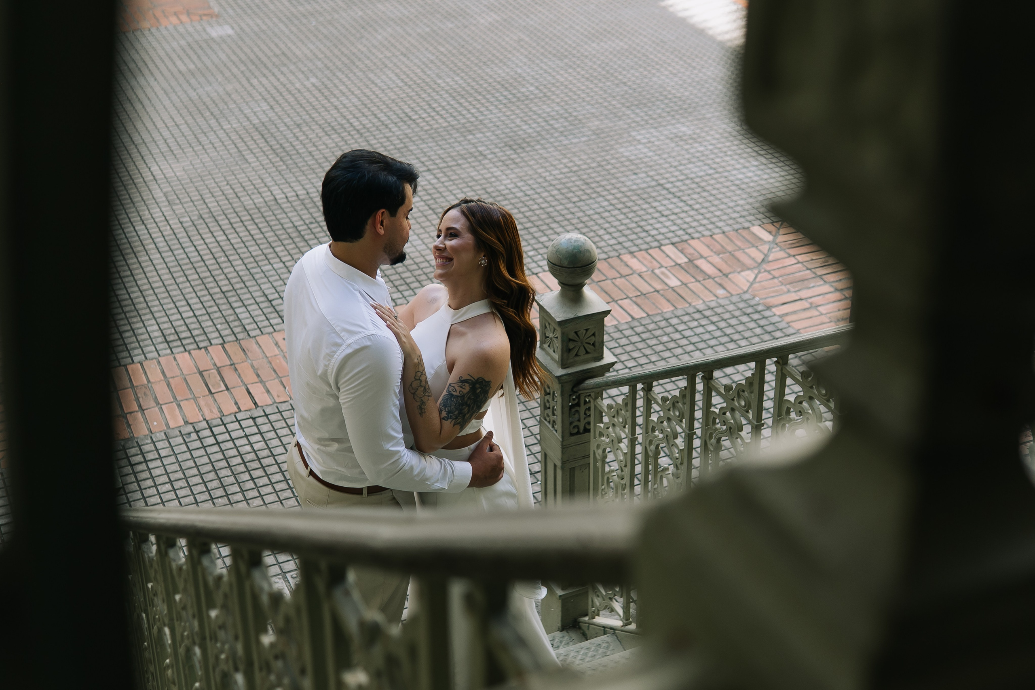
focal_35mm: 50
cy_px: 309
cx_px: 463
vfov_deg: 27.1
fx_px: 1430
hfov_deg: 39.7
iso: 125
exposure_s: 1/160
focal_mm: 30
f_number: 2.8
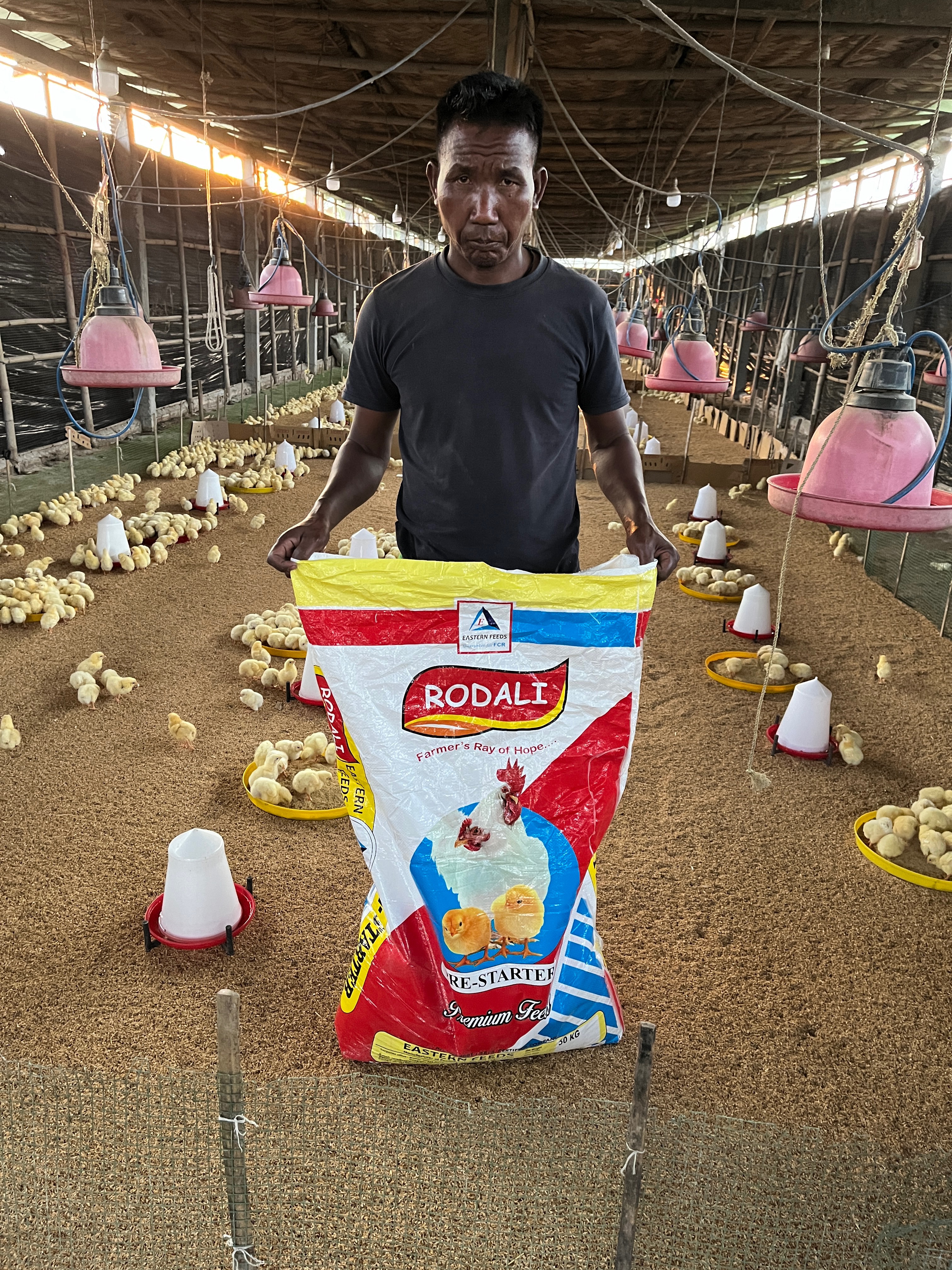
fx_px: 953
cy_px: 635
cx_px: 476
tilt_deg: -20.8
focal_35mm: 26
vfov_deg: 67.3
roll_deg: -3.2
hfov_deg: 53.1
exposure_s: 1/44
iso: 500
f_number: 1.6
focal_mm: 5.1
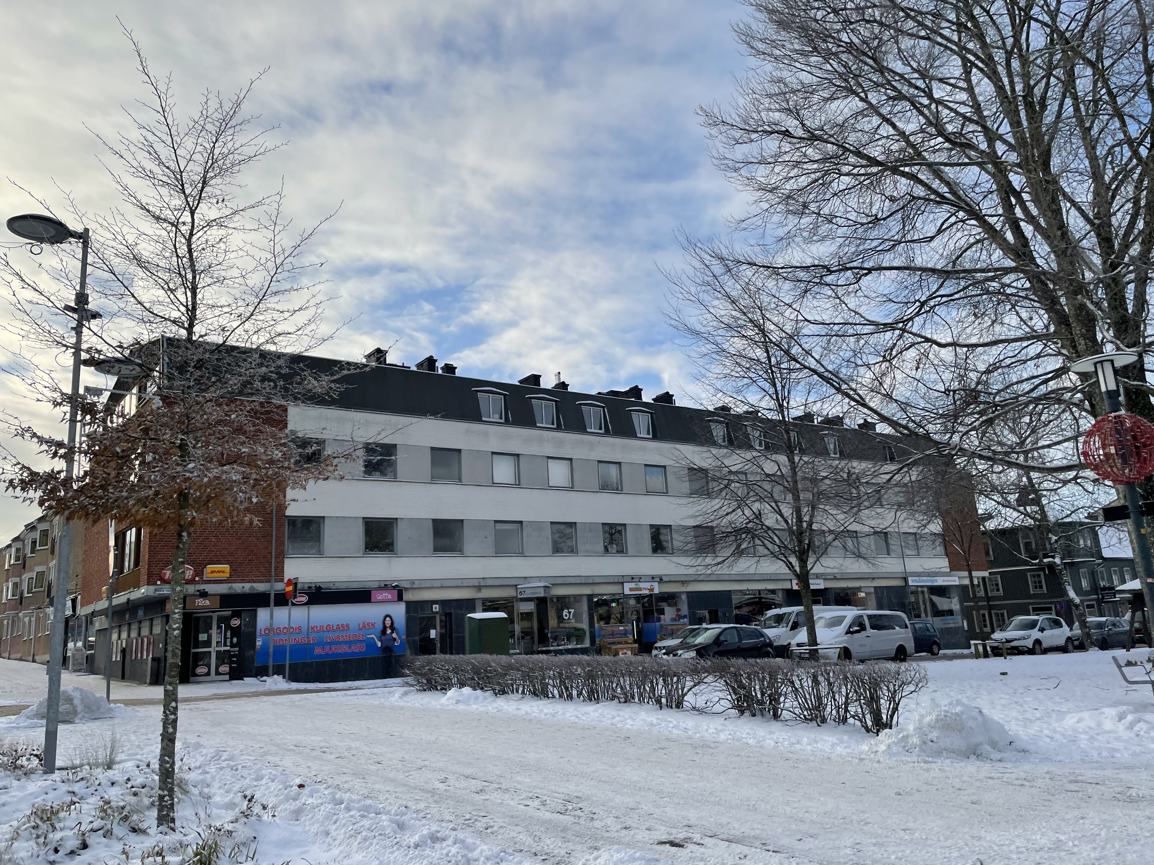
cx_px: 577
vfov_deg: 53.1
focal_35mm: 26
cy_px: 432
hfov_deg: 67.3
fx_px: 867
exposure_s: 1/3509
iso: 32
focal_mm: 4.2
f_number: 1.6
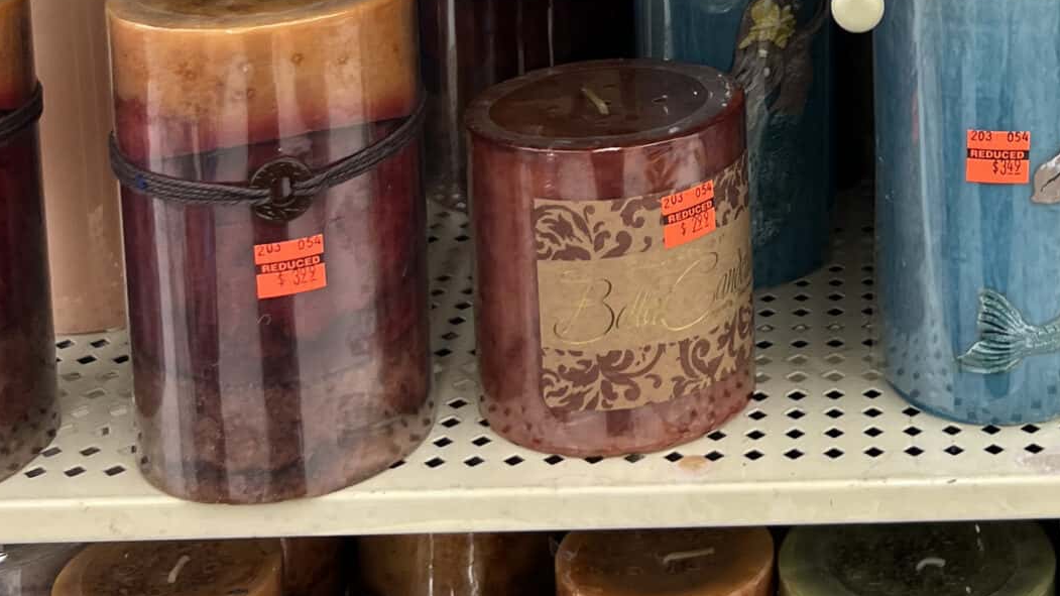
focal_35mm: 69
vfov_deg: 15.9
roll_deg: +0.7
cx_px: 861
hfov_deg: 29.8
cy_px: -321
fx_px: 1939
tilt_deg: -8.0
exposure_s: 1/120
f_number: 1.5
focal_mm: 5.7
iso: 64
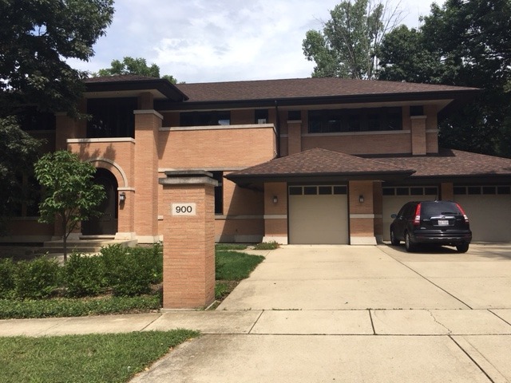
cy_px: 192
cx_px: 256
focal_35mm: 29
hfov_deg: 61.7
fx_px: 428
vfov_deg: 48.2
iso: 25
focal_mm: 4.15
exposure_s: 1/2024
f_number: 2.2
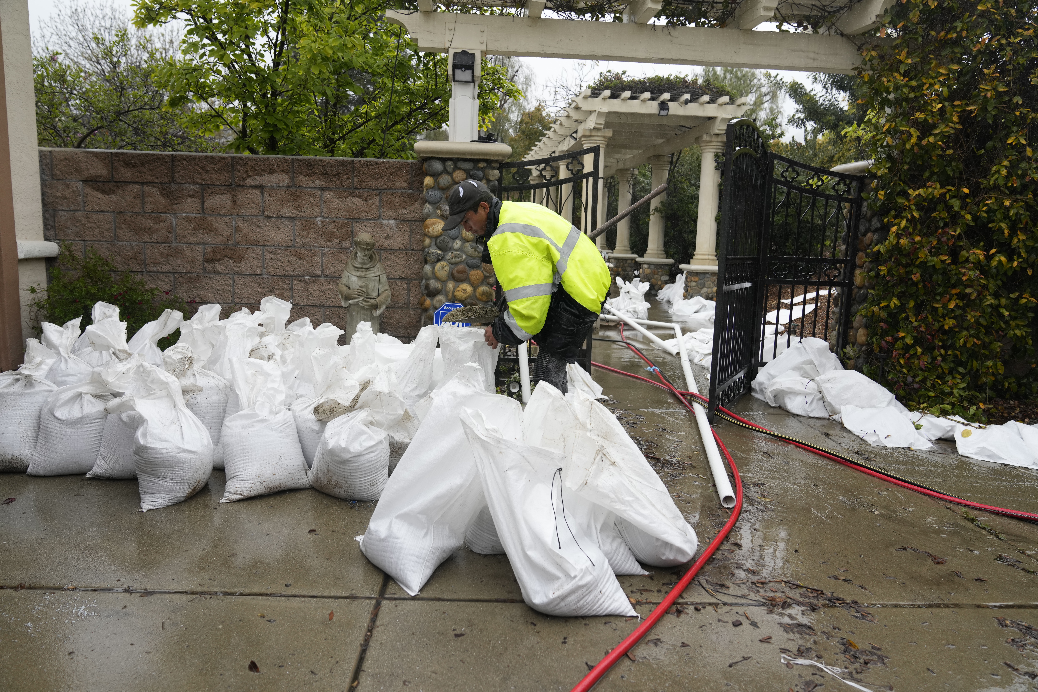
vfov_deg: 53.1
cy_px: 346
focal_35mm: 24
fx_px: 692
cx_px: 519
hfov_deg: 73.7
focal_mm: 24
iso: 500
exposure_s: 1/1000
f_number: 4
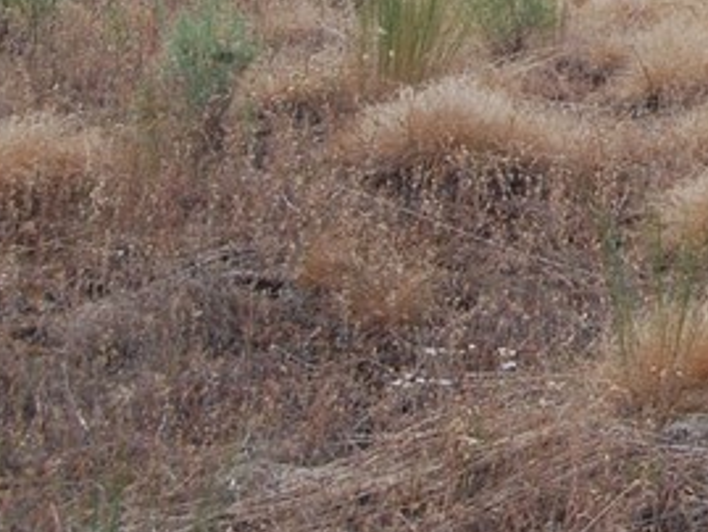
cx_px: 1341
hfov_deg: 13.5
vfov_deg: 11.0
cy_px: -369
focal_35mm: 128
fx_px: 2619
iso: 100
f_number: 8
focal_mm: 22
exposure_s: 1/200
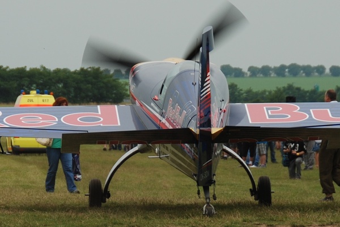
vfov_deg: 9.7
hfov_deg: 14.4
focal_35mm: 142
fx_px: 1348
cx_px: 170
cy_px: 114
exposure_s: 1/320
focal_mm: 95
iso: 100
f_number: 5.3
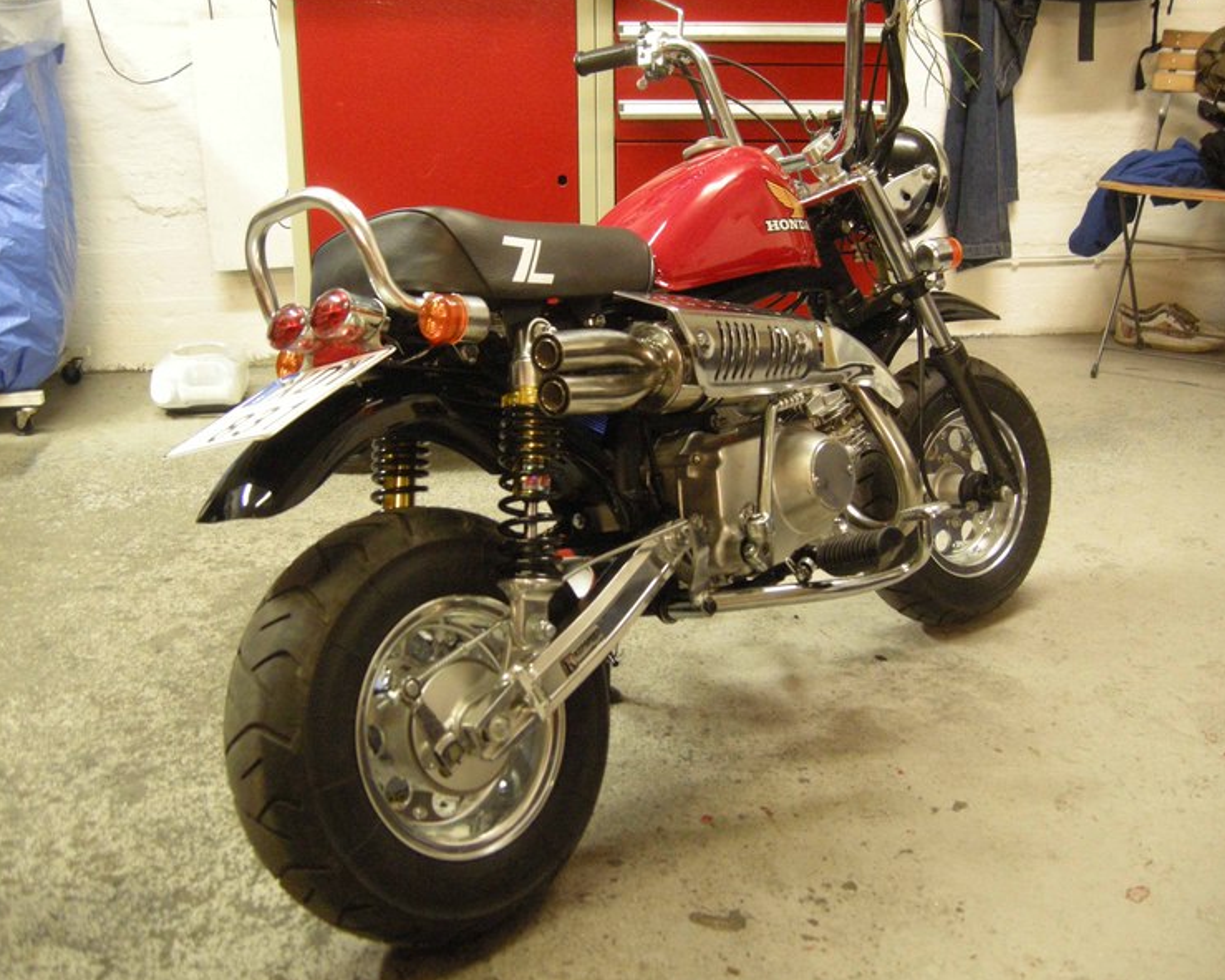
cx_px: 648
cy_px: 488
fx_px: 1341
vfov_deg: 40.1
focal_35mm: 37
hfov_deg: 49.1
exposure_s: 1/9.9
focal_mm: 7.5
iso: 400
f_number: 2.7
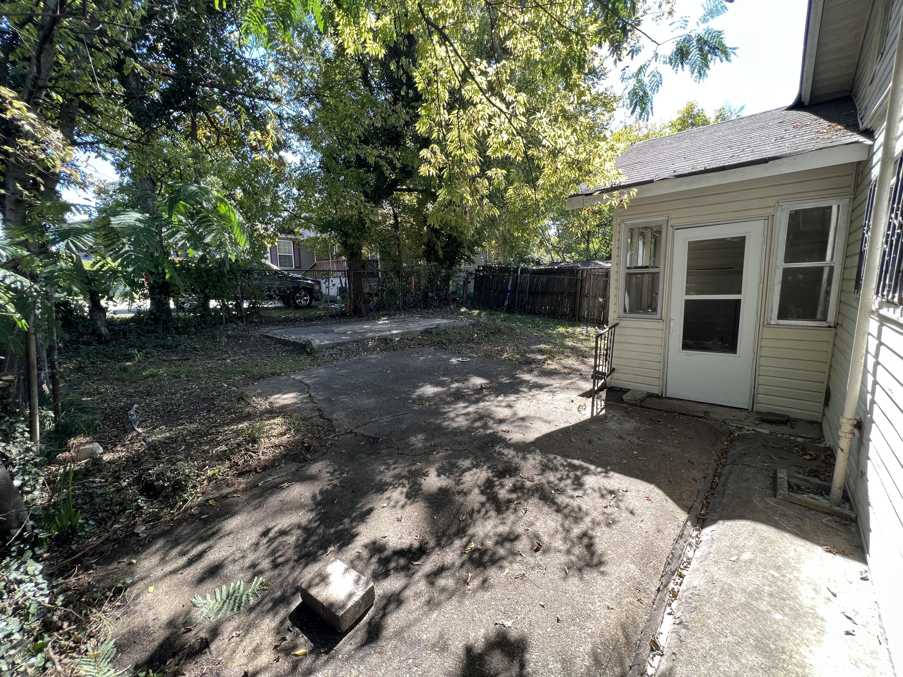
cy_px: 338
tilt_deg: -7.8
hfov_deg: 106.2
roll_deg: +0.9
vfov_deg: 89.9
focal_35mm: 13
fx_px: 339
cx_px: 452
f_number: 1.8
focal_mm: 1.57
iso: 32
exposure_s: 1/102
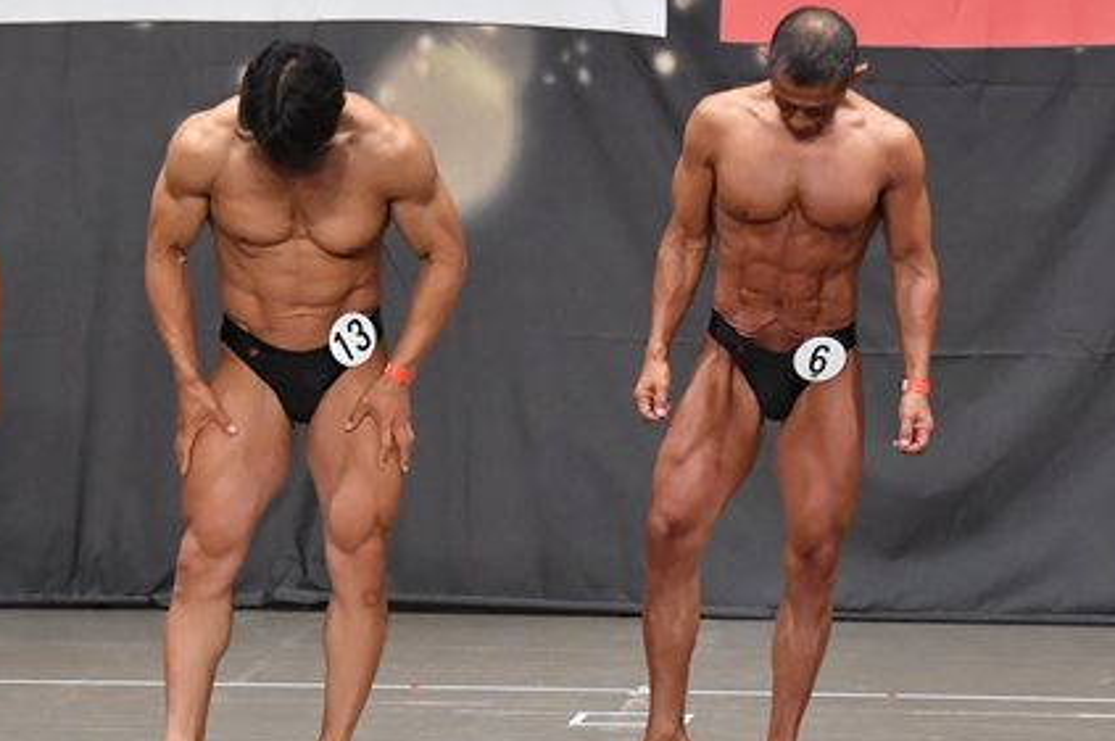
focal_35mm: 275
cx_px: 618
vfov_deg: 5.0
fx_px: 8507
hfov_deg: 7.5
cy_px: 419
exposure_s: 1/400
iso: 6400
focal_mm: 100
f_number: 5.6
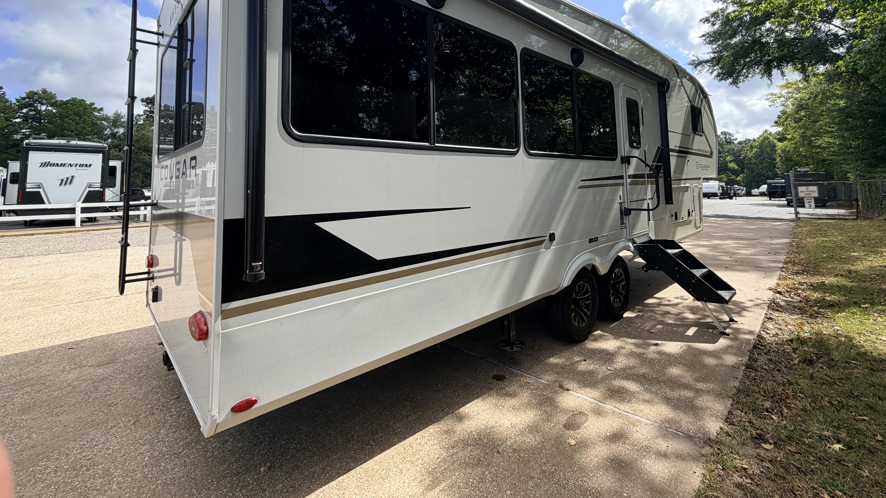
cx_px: 448
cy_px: 155
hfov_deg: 99.4
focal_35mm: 16
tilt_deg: +5.4
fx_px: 376
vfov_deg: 64.8
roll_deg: +2.3
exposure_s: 1/770
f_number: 2.2
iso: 25
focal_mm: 2.22
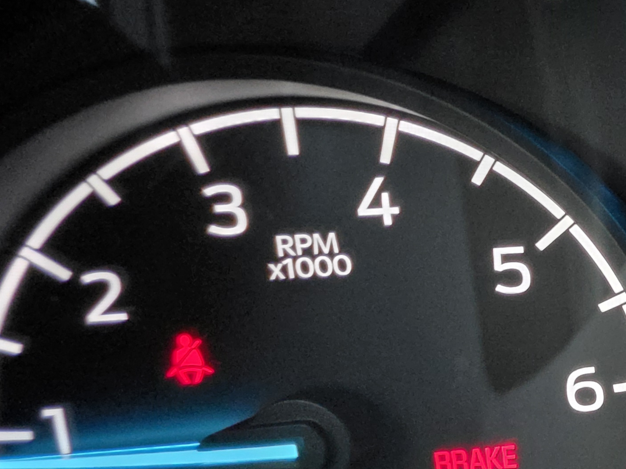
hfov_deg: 31.8
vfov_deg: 38.3
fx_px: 669
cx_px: 884
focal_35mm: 37
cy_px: 307
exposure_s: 1/50
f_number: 1.9
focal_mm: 2.2
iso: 800
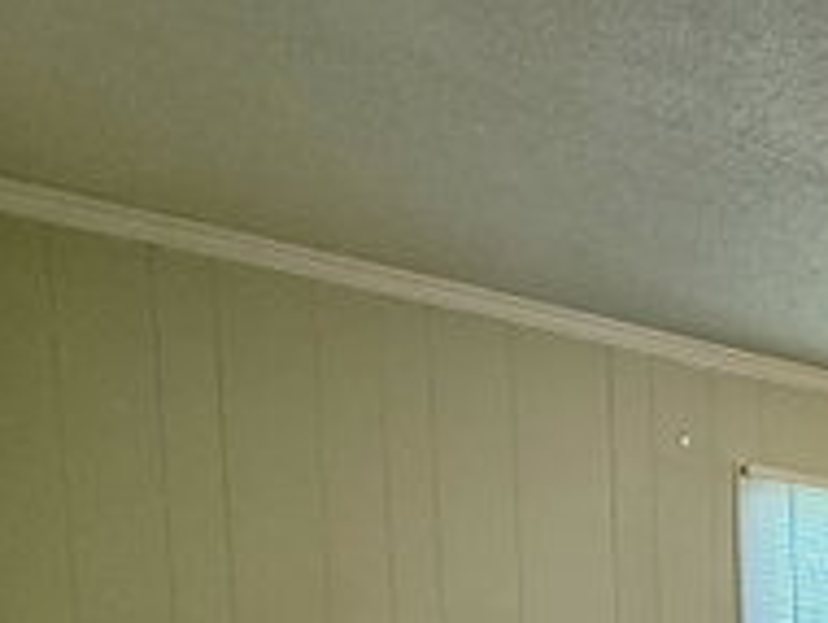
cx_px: 1214
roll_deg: -0.5
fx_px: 1126
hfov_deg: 28.2
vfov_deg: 25.4
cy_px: 867
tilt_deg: -4.3
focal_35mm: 47
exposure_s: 1/60
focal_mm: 2.22
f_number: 2.2
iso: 320
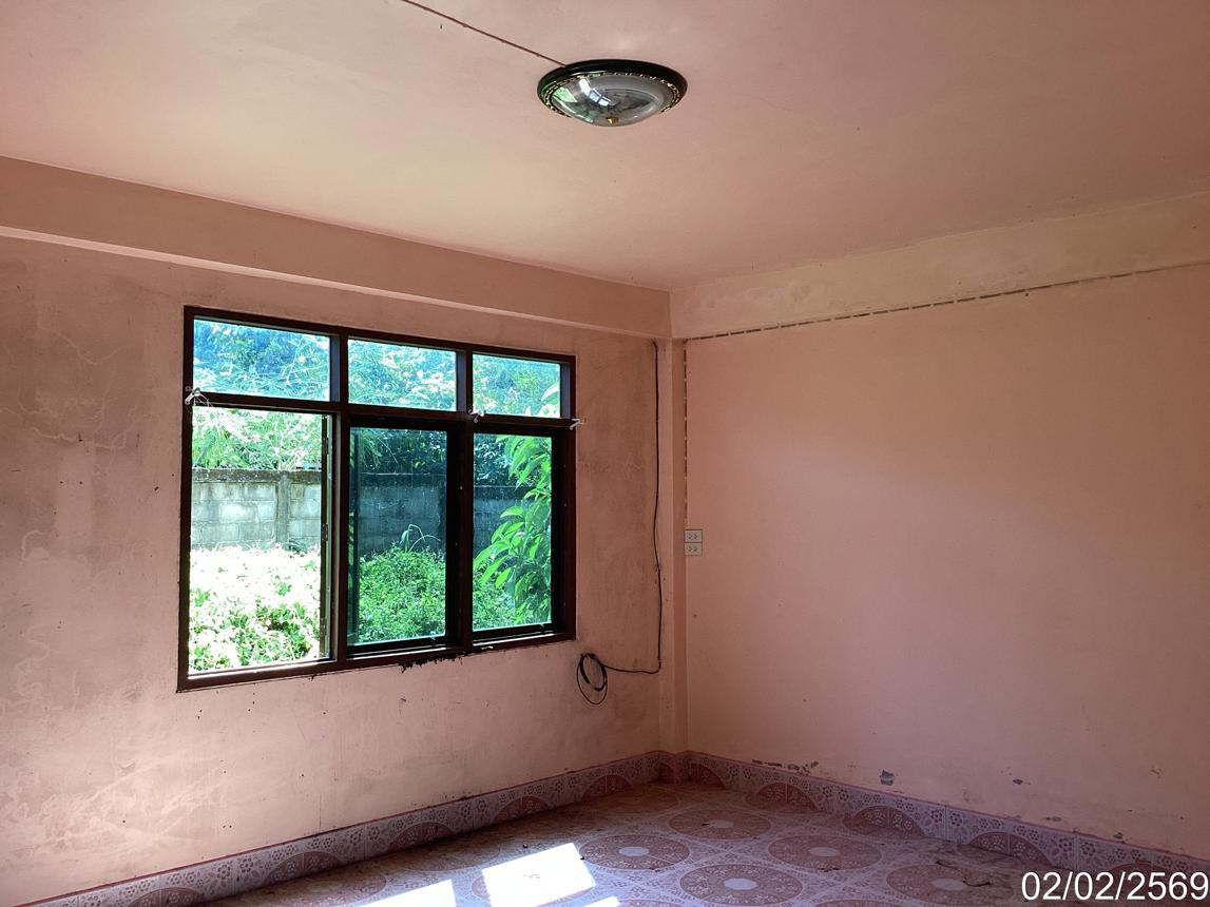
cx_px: 605
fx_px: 1083
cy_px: 454
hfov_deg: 58.4
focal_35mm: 31
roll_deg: +0.4
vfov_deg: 45.4
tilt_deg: +2.2
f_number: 2.4
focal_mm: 3.3
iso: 80
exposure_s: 1/120
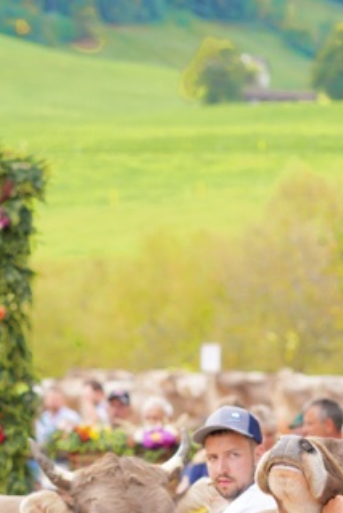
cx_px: 348
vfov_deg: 8.5
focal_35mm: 240
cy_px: 460
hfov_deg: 5.7
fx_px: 3426
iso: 100
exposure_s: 1/320
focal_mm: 85
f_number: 3.5
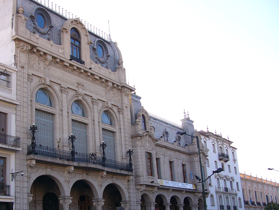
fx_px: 379
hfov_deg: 40.1
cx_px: 99
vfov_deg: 30.8
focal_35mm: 47
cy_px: 121
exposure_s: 1/500
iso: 100
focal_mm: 6
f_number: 2.8
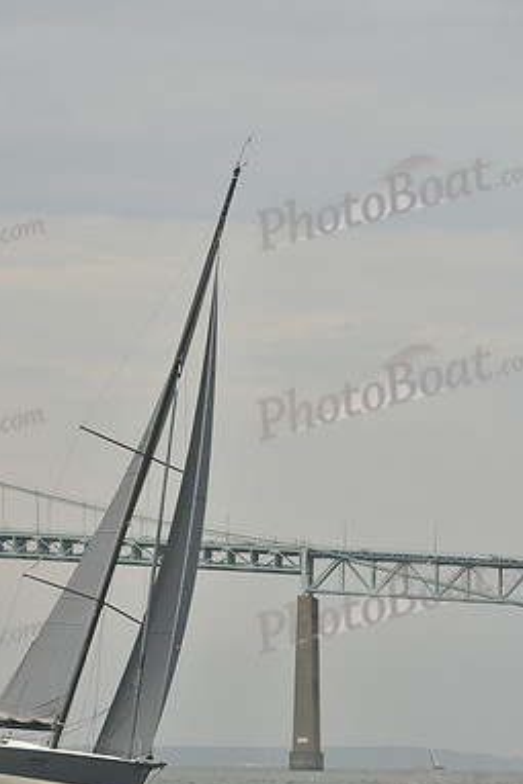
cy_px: 523
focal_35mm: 176
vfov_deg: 11.7
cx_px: 151
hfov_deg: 7.8
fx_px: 3832
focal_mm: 116
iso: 250
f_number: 6.3
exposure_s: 1/500
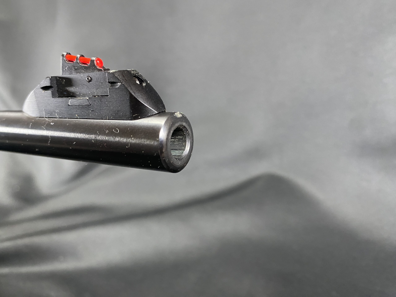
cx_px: 198
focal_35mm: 25
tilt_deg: -10.8
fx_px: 286
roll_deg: +5.1
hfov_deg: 69.4
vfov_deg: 54.9
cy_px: 148
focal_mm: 4.25
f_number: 1.8
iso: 320
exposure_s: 1/60
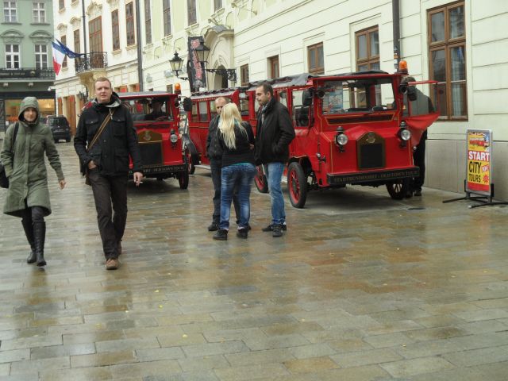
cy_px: 190
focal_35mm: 50
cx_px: 254
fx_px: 734
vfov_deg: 29.1
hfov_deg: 38.2
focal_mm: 8.2
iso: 100
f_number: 3.8
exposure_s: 1/125
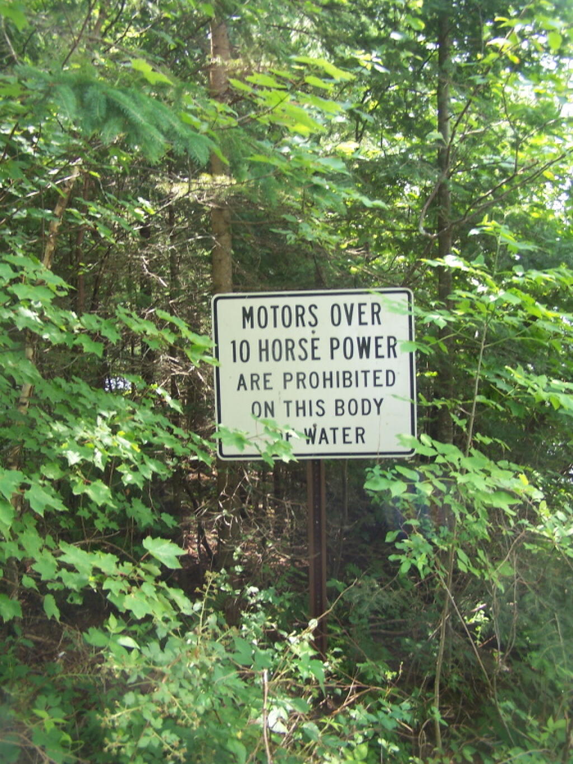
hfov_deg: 37.7
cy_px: 382
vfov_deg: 49.0
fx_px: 839
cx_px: 286
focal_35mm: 38
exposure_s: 1/80
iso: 80
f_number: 2.8
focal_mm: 6.3
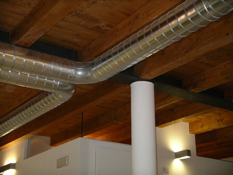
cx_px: 116
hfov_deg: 31.2
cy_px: 88
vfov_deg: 23.7
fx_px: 417
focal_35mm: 62
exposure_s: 1/50
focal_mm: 12.8
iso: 200
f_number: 3.3
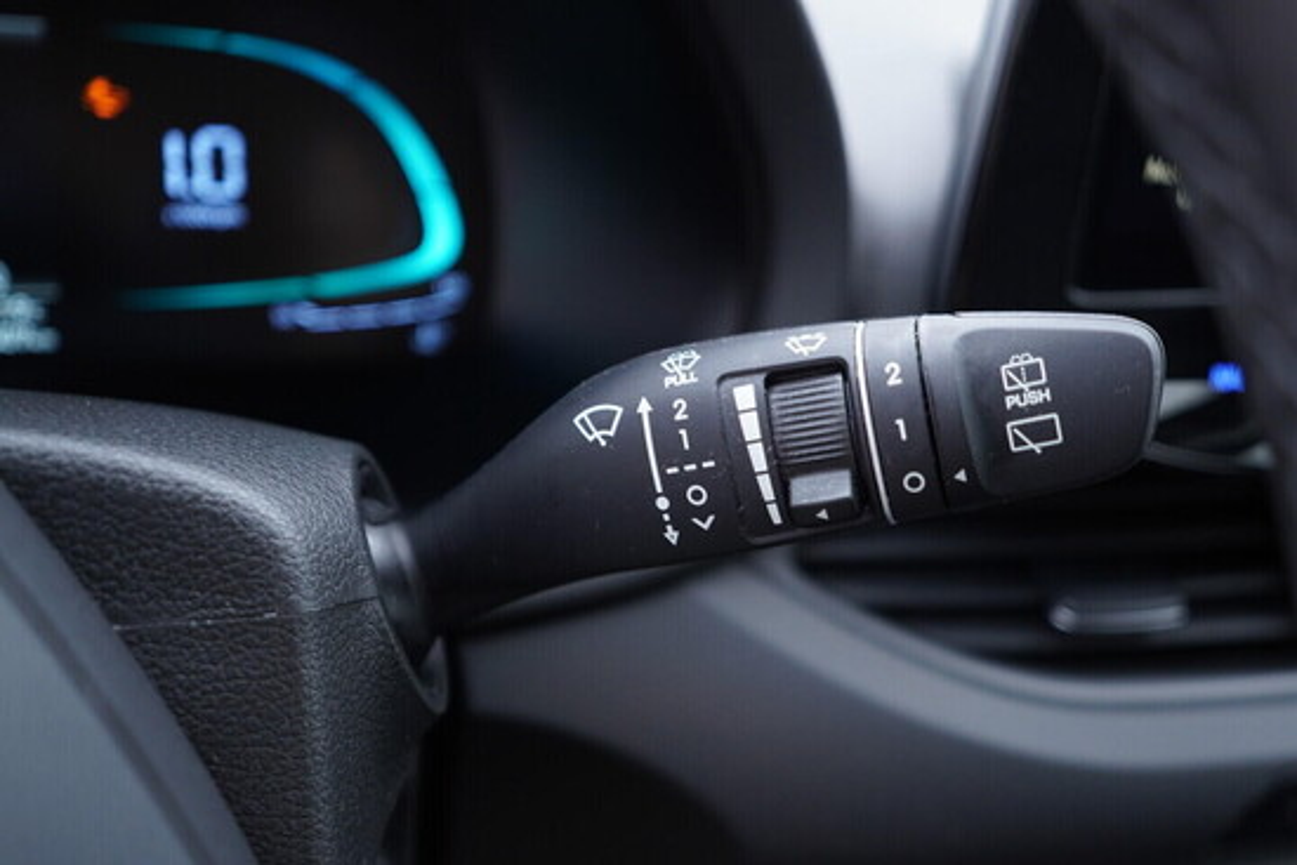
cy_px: 432
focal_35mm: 36
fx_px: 1297
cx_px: 648
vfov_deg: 36.9
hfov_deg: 53.1
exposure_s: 1/40
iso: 400
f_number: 2.8
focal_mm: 24
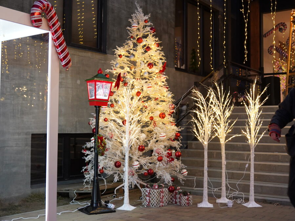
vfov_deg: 31.5
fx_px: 392
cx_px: 137
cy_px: 111
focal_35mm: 46
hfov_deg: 41.2
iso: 1600
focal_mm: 28
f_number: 2.8
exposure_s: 1/100
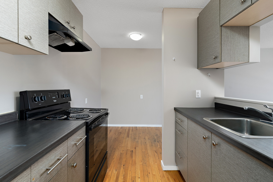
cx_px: 136
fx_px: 129
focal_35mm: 17
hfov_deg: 93.3
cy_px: 91
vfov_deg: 70.4
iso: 640
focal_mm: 17
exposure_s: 1/6
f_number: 8
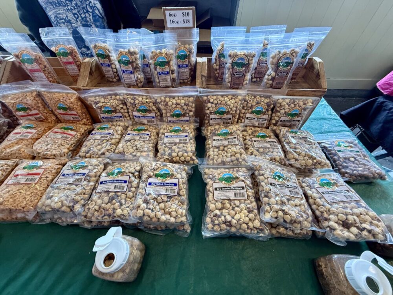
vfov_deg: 85.7
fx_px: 159
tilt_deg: -47.2
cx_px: 196
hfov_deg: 102.1
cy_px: 148
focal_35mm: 14
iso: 200
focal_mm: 2.22
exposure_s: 1/120
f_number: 2.2
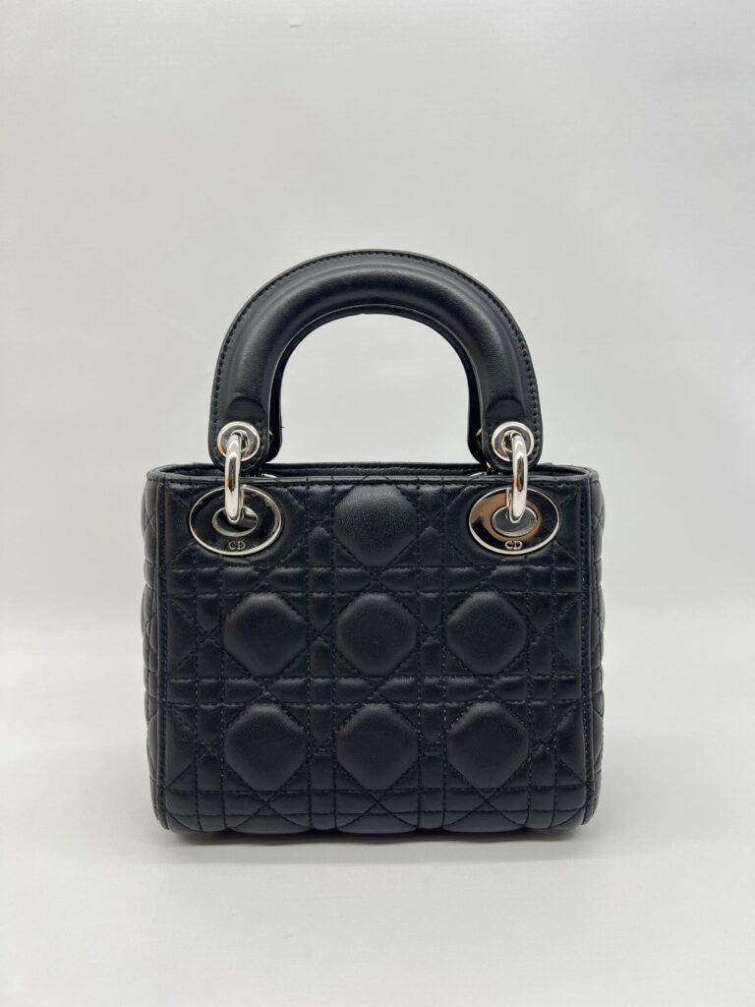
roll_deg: -0.4
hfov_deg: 53.1
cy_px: 504
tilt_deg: -10.9
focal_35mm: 26
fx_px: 756
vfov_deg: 67.3
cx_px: 378
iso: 32
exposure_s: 1/101
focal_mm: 5.7
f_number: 1.5
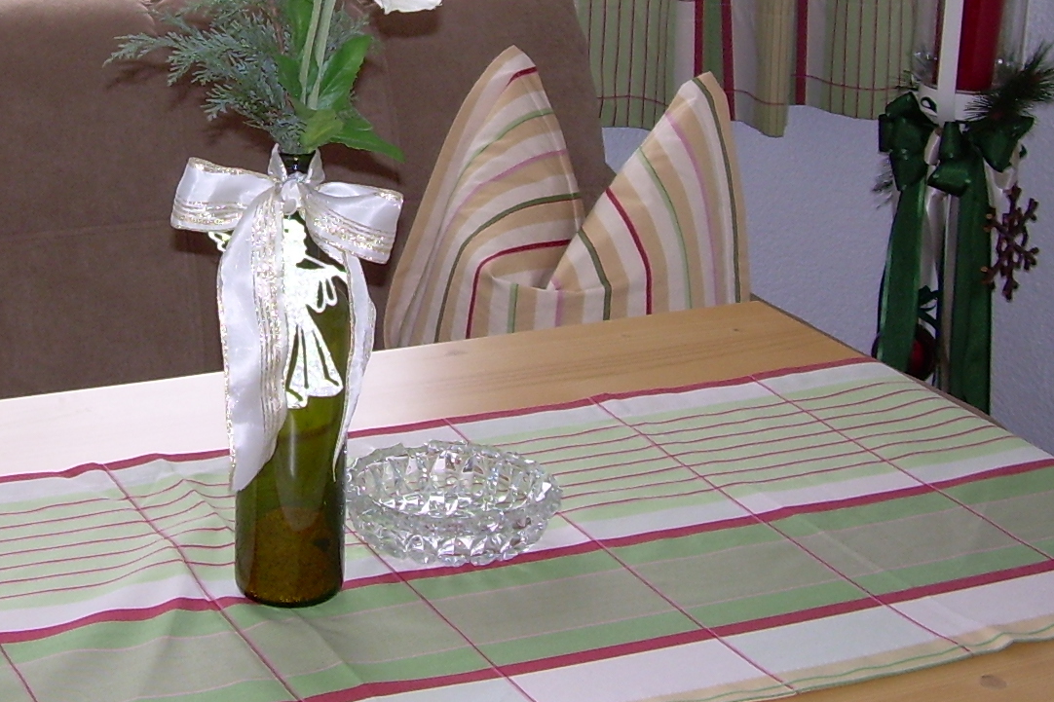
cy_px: 14
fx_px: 2430
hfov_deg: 24.0
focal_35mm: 83
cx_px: 164
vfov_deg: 16.1
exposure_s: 1/50.4
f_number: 2.8
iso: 50
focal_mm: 6.3
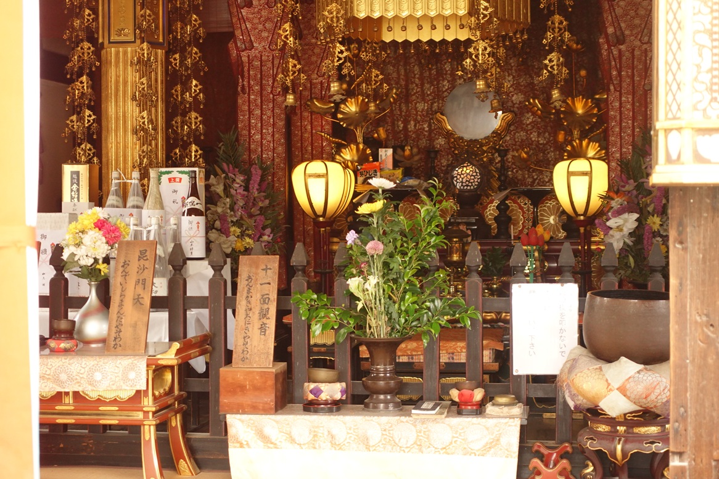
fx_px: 1398
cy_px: 240
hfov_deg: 28.8
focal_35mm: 70
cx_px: 360
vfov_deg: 19.5
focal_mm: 25.7
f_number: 2.8
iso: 800
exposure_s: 1/50
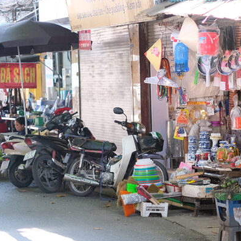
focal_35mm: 116
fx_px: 914
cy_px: 103
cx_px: 258
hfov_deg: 14.7
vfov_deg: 15.0
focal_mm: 35
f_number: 1.8
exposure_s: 1/105
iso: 320
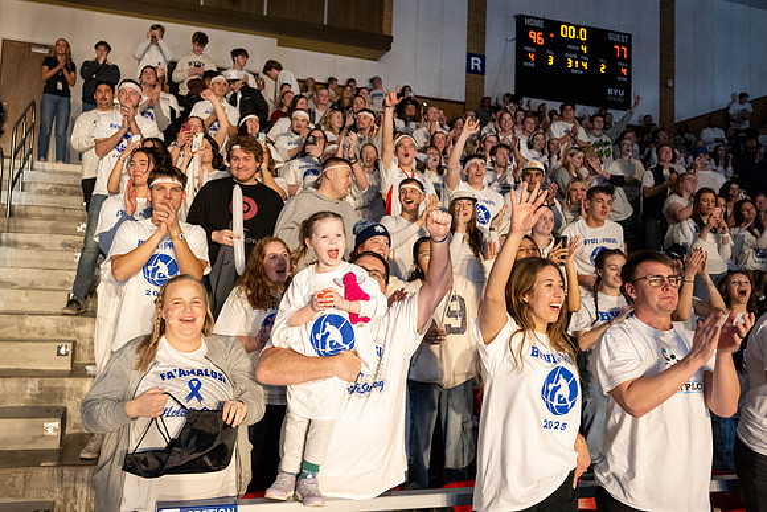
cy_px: 233
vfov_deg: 40.3
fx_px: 696
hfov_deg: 57.6
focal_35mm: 33
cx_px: 349
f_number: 4
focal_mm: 30
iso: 5000
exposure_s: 1/500
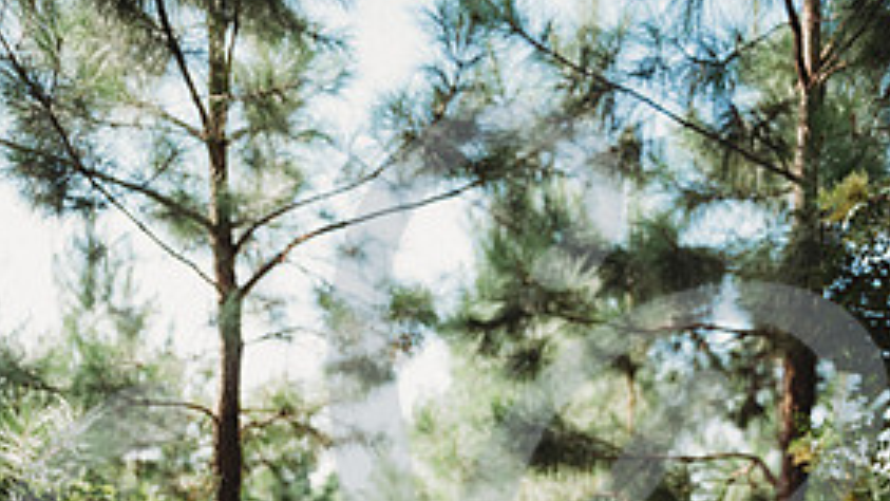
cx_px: 434
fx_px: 1109
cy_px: 637
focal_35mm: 47
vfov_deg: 22.9
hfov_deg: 43.7
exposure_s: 1/320
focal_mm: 28
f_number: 2.8
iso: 100
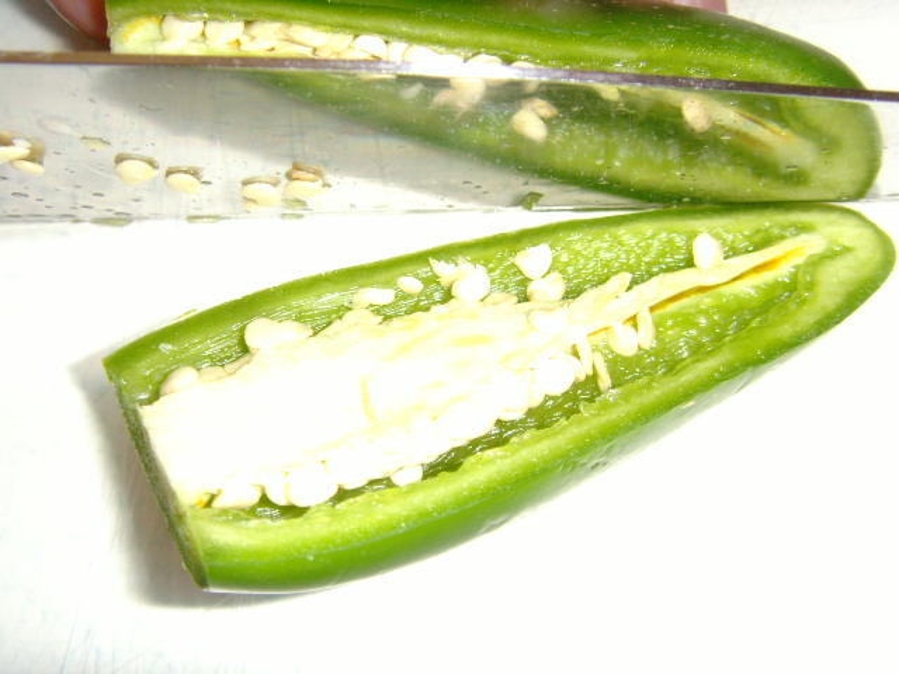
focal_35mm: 39
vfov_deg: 36.8
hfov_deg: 47.9
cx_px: 450
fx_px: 1013
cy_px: 337
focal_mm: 6.6
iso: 200
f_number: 3.5
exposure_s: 1/45
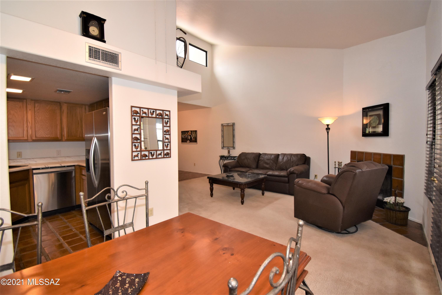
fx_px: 184
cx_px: 221
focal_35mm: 15
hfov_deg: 100.4
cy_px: 148
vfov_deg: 77.3
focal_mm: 10
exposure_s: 1/125
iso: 1100
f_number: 4.5
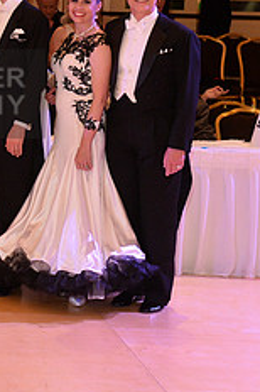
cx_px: -138
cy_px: 94
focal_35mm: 120
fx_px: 1304
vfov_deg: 17.0
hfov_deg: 10.9
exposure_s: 1/250
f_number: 5
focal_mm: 48
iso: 2000
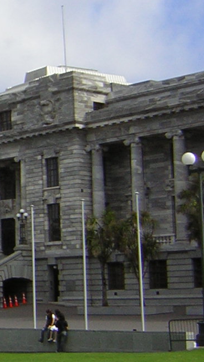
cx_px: -110
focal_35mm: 96
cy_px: 173
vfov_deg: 22.2
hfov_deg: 12.0
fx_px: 923
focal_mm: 4.7
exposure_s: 1/347
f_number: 5.2
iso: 50
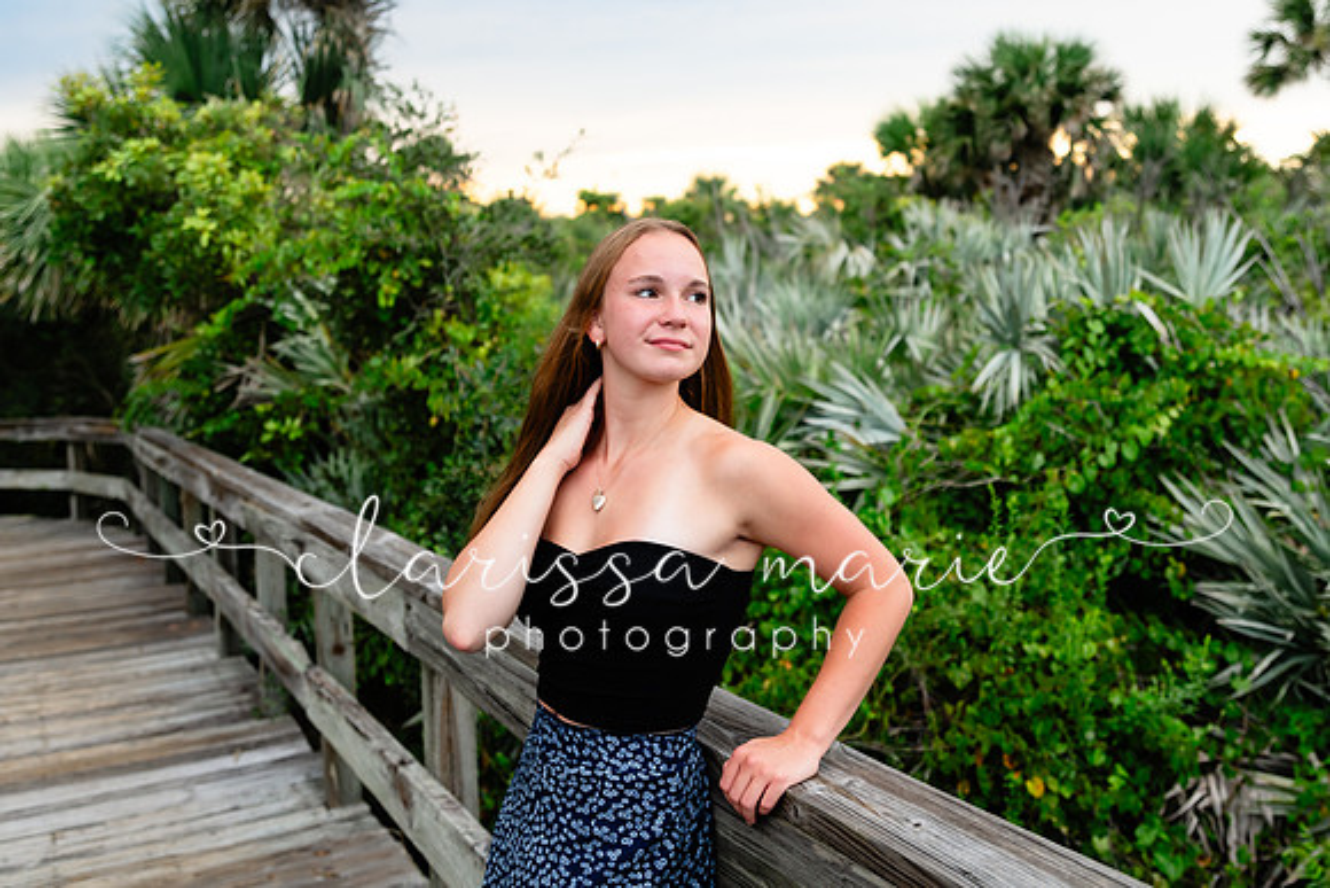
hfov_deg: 50.8
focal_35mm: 38
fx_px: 1398
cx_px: 732
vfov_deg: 35.0
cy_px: 328
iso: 125
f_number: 2.8
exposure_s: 1/200
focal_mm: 30
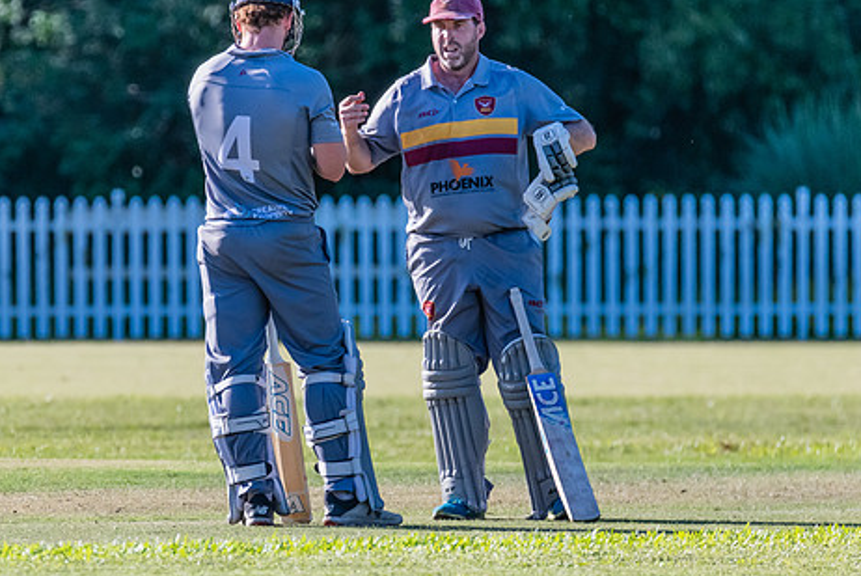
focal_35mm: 868
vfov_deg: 1.6
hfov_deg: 2.4
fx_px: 20779
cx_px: 344
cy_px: 207
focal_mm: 500
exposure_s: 1/4000
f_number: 6.3
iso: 2000
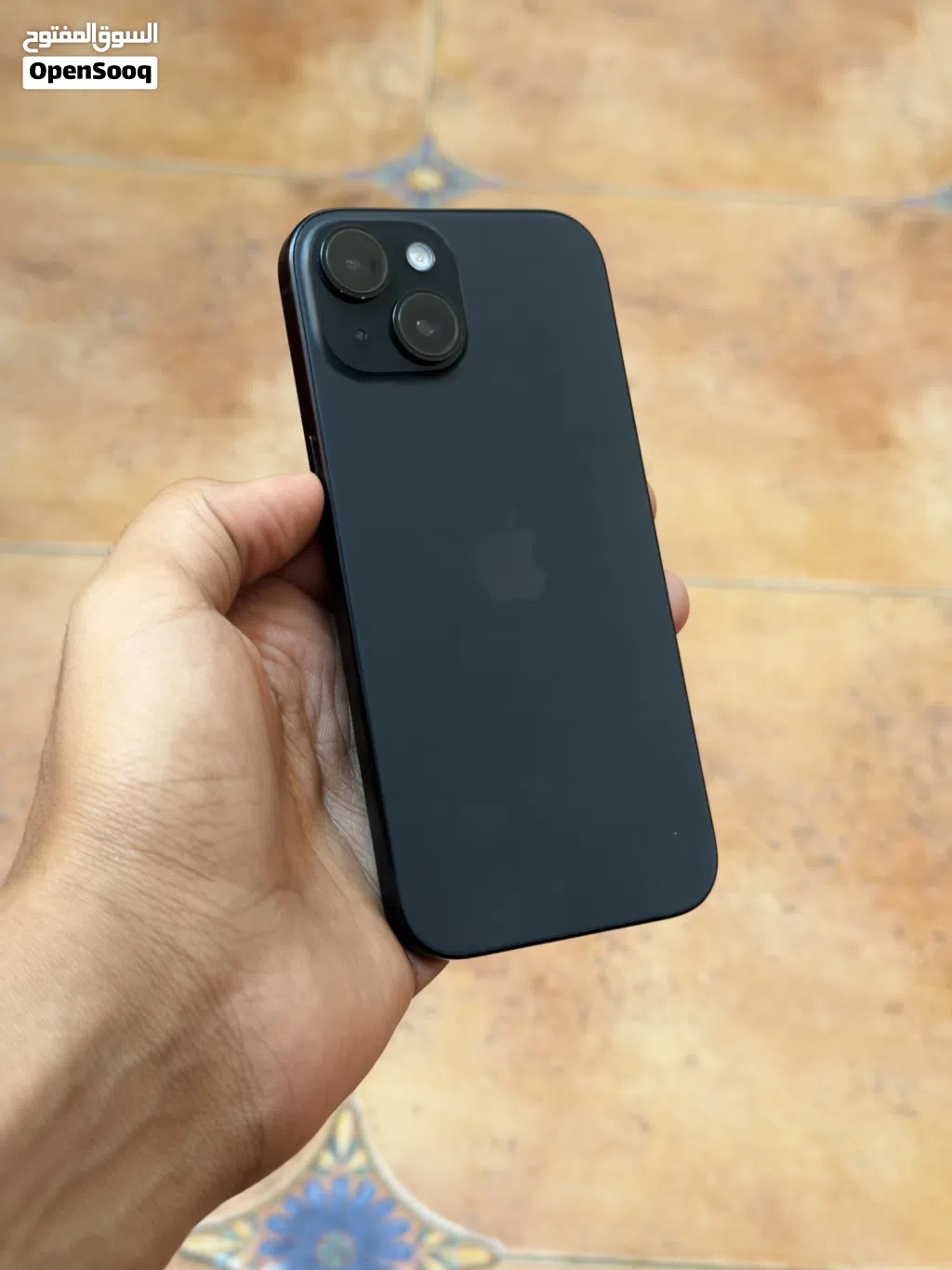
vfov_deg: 39.7
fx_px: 1760
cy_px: 635
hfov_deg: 30.3
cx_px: 476
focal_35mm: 48
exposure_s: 1/33
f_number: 1.78
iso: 400
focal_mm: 6.76
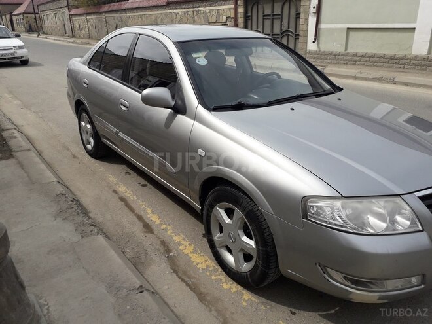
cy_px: 162
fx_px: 337
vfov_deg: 51.4
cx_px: 216
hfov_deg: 65.3
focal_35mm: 27
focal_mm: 3.6
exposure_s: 1/1898
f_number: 1.9
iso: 40
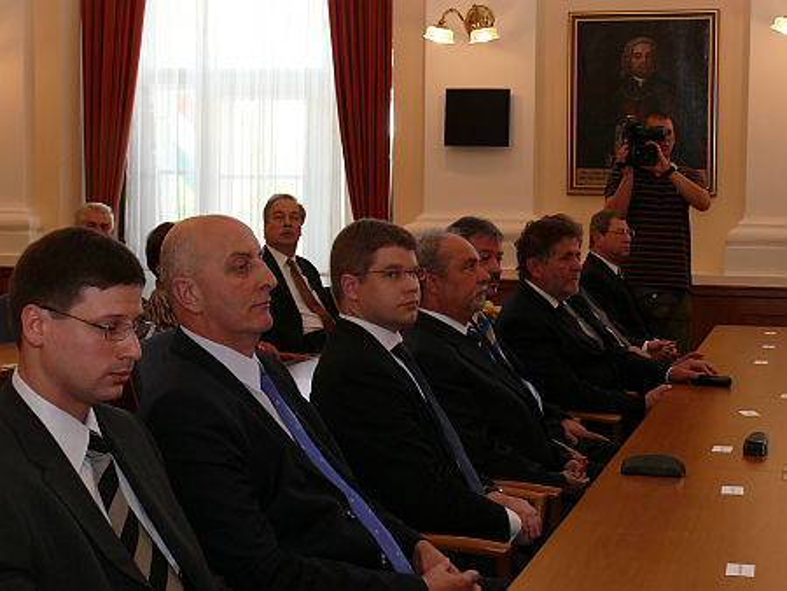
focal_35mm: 67
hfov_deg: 29.0
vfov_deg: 22.0
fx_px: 1524
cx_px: 394
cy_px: 296
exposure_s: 1/30
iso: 100
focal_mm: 10.6
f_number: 4
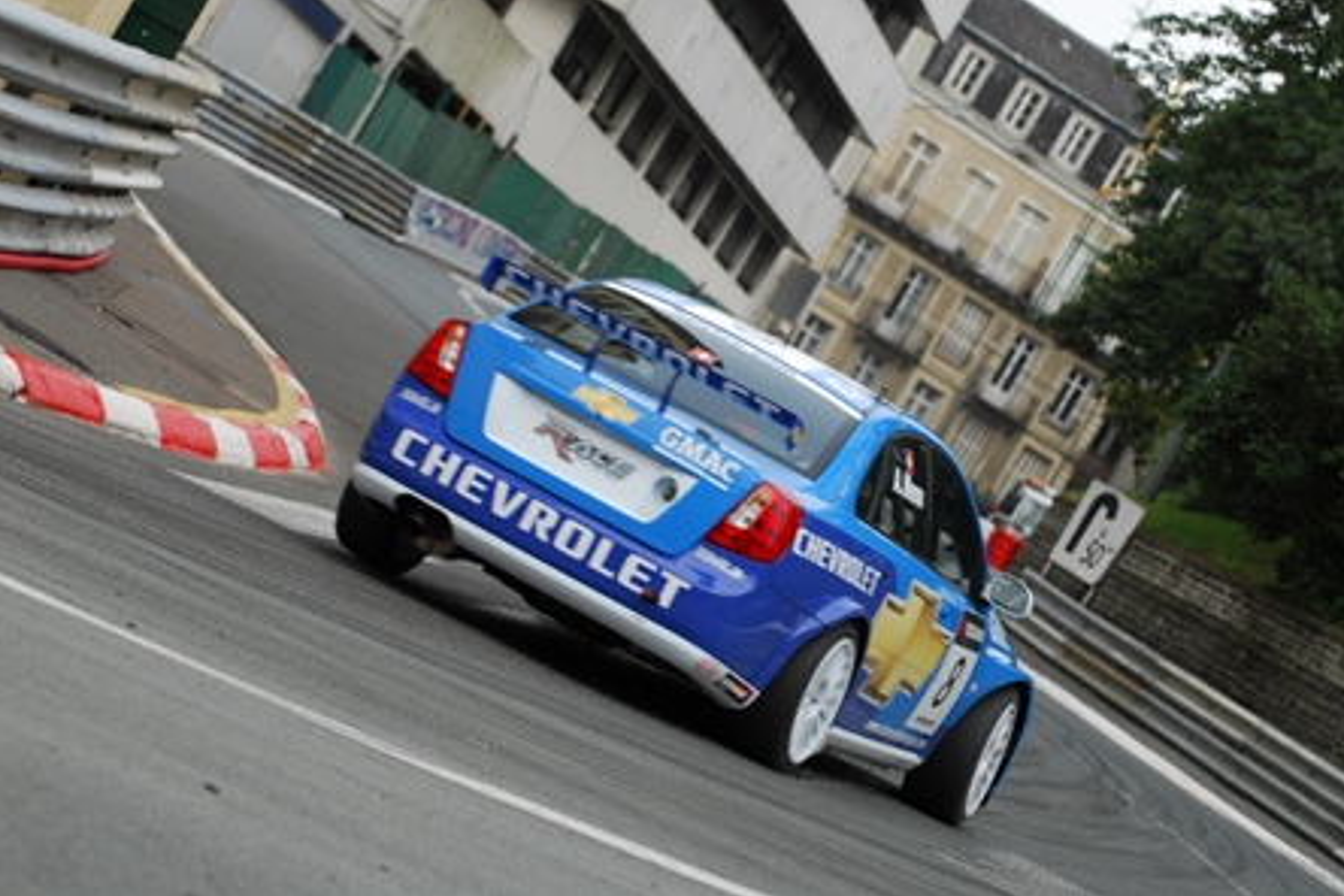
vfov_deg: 7.8
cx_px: 675
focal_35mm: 176
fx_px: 6570
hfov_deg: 11.7
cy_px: 445
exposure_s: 1/400
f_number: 5.6
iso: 320
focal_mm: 116
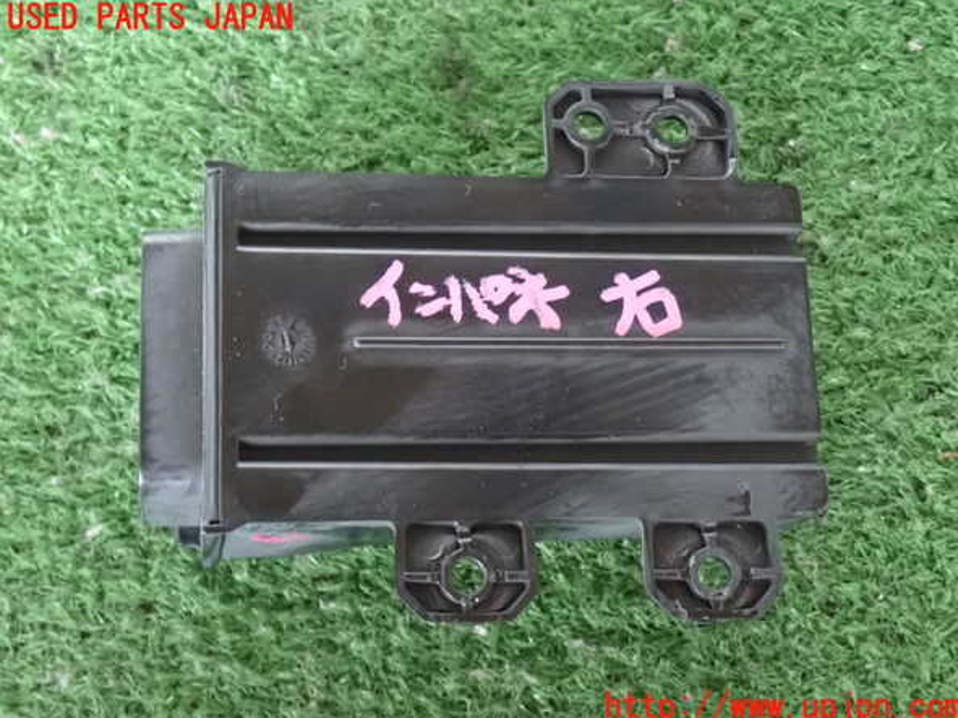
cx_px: 485
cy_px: 363
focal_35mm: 68
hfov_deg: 28.6
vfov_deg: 21.6
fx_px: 1882
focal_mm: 11.88
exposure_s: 1/15
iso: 1600
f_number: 3.8
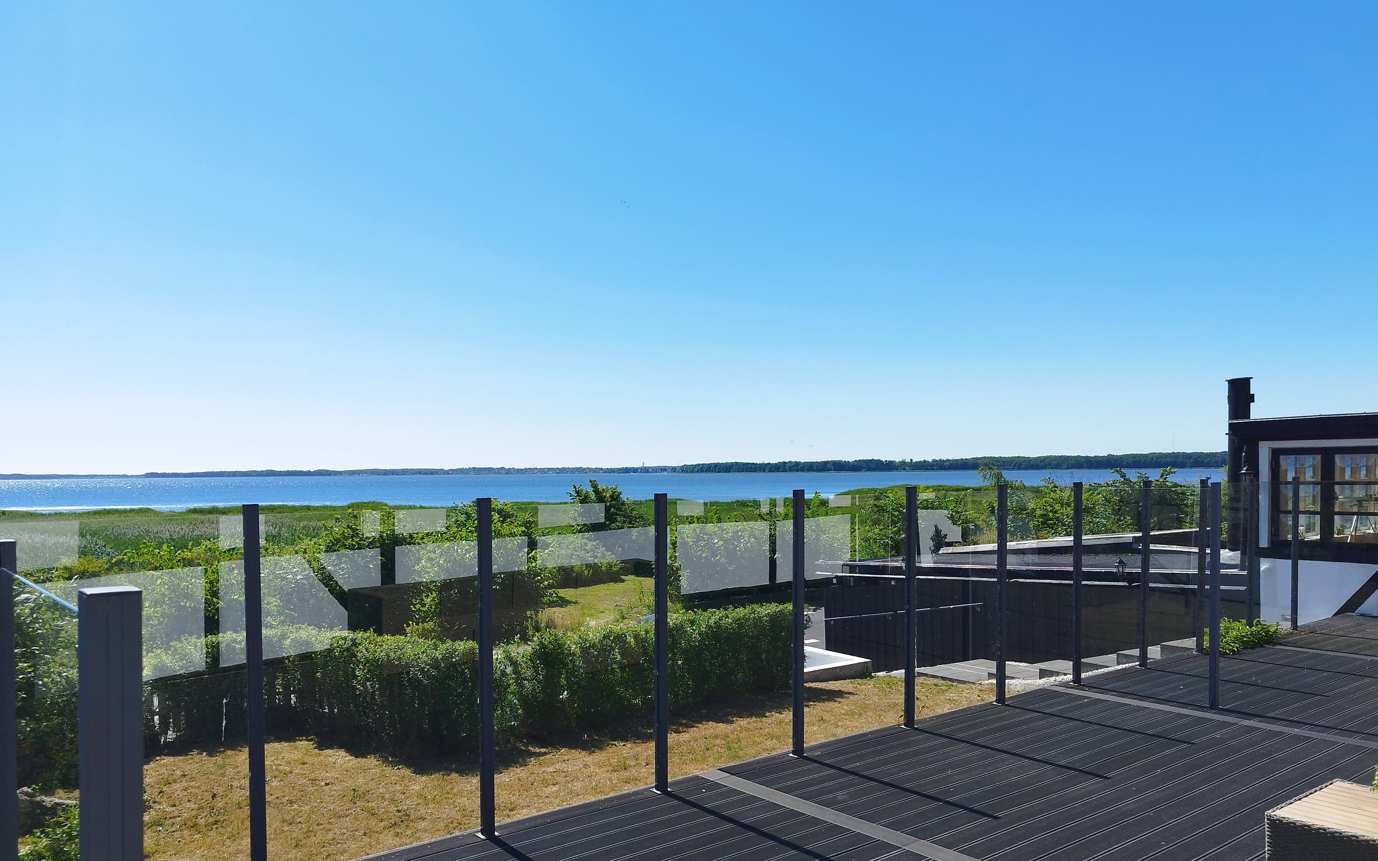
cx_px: 682
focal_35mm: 27
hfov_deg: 68.4
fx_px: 1014
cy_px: 503
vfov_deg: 45.8
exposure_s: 1/926
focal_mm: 5.95
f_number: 1.89
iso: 50
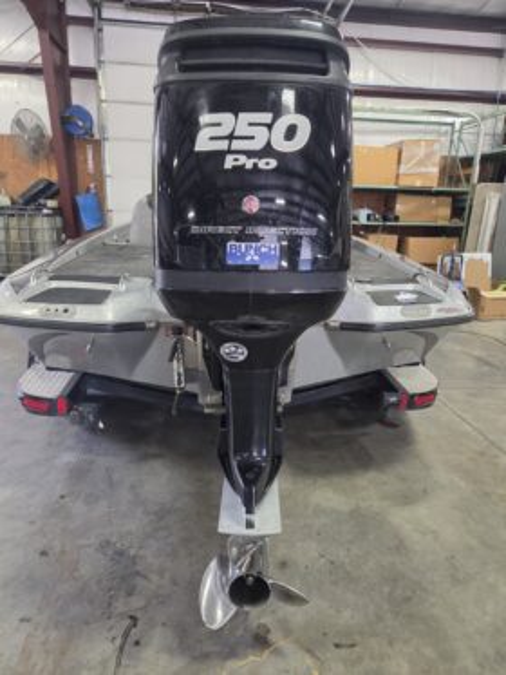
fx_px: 448
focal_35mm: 23
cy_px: 338
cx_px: 253
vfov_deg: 73.9
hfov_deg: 58.9
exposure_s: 1/120
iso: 400
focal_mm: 5.4
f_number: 1.8
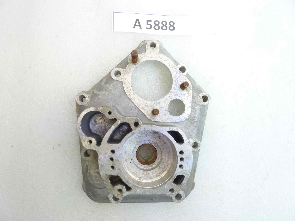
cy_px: 110
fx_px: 213
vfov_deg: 54.9
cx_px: 148
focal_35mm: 25
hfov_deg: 69.4
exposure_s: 1/13
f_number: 3.3
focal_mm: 4.1
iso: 80
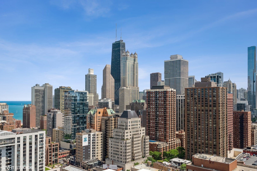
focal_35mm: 30
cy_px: 86
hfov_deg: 61.9
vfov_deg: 43.6
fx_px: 214
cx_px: 128
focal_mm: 30
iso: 400
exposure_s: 1/1600
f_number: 8
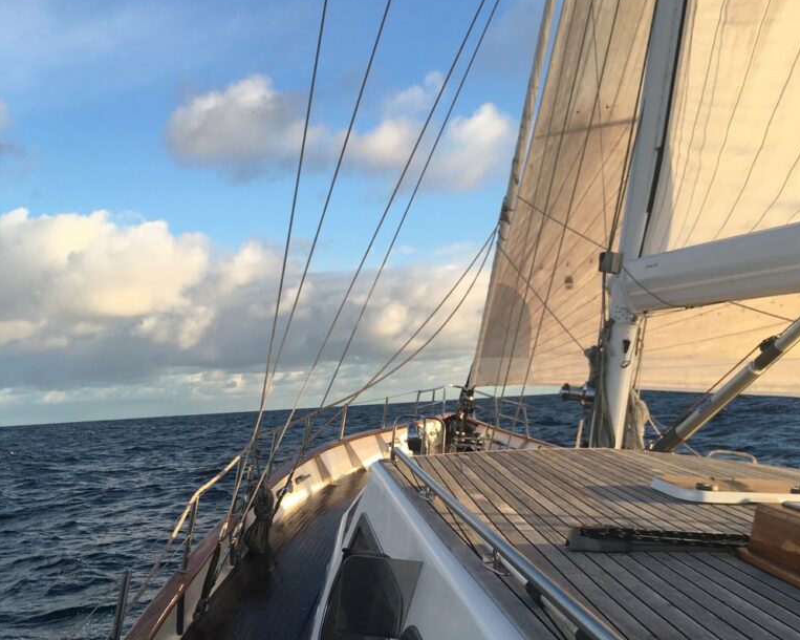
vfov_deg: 38.4
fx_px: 899
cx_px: 401
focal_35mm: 38
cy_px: 455
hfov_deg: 47.9
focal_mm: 4.15
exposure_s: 1/384
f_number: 2.2
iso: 25
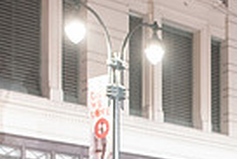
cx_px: 310
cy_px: 307
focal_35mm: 119
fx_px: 784
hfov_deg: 16.2
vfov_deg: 10.7
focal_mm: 28
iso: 8000
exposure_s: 1/250
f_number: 2.8
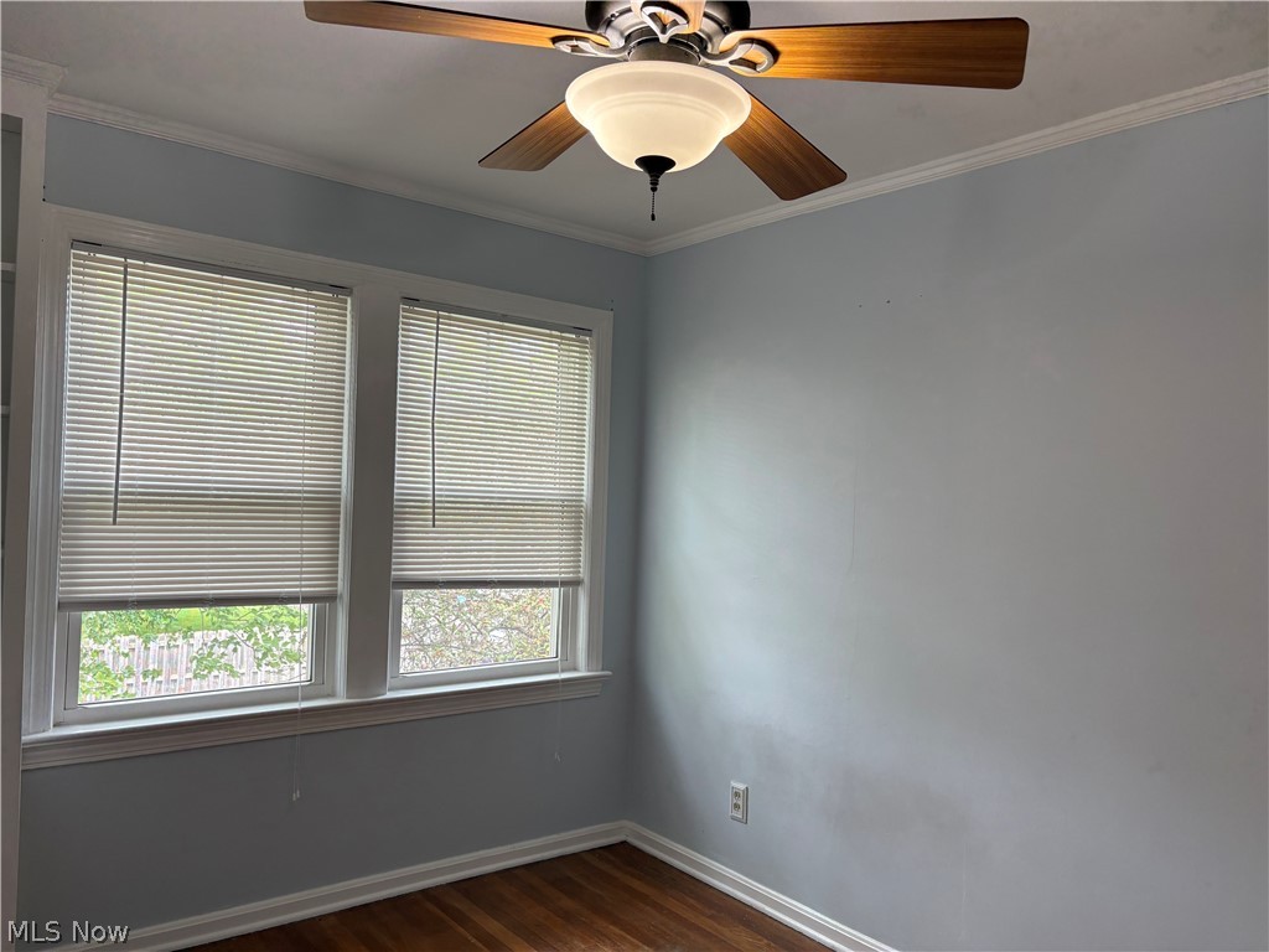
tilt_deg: +2.1
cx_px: 634
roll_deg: -2.1
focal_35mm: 26
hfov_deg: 67.3
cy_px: 476
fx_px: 953
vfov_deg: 53.1
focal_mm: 5.96
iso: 80
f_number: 1.6
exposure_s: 1/120
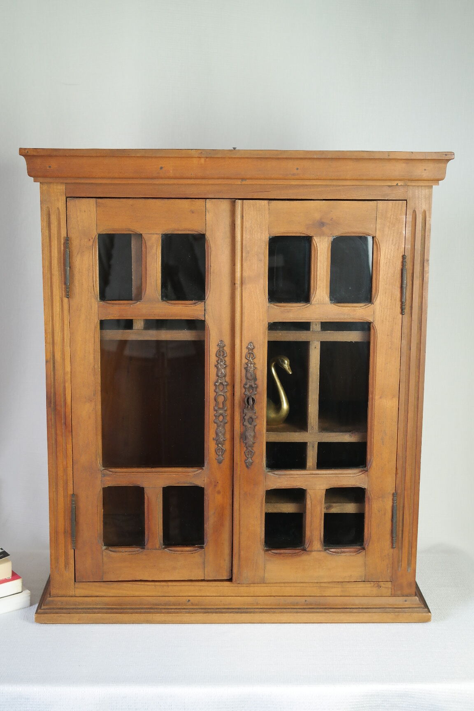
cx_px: 237
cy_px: 356
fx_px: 1047
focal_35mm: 53
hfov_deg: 25.5
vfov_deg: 37.5
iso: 800
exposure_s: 1/30
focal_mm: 35
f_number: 6.3
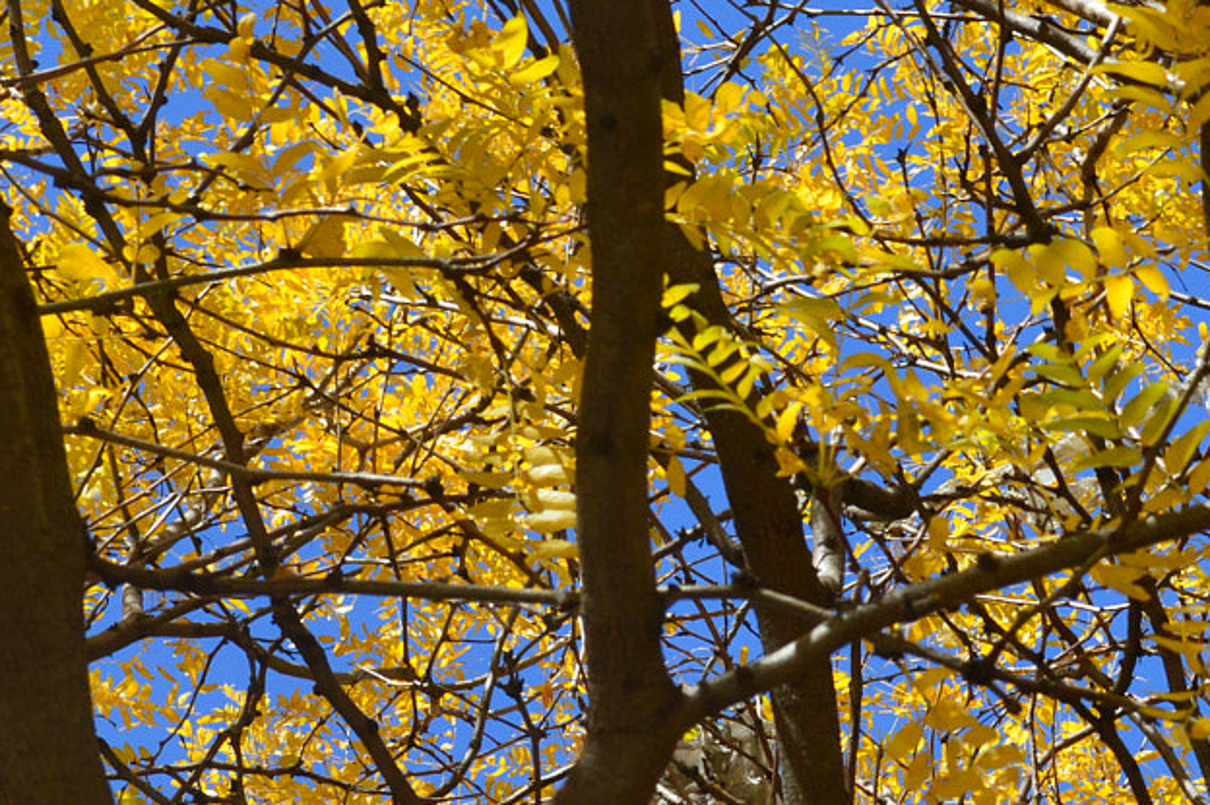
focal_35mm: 177
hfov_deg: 11.5
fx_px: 5944
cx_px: 1090
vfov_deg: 7.7
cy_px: 931
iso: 400
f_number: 10
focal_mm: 46
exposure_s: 1/250
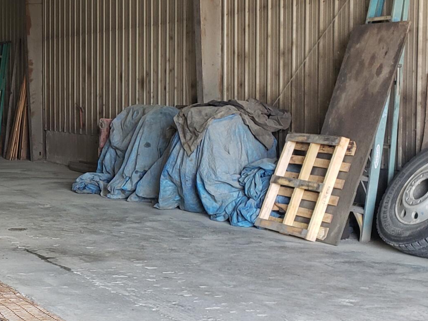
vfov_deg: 19.6
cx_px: -156
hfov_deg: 22.7
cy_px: 177
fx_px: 927
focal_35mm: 75
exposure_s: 1/60
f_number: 2.4
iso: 80
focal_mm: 4.3
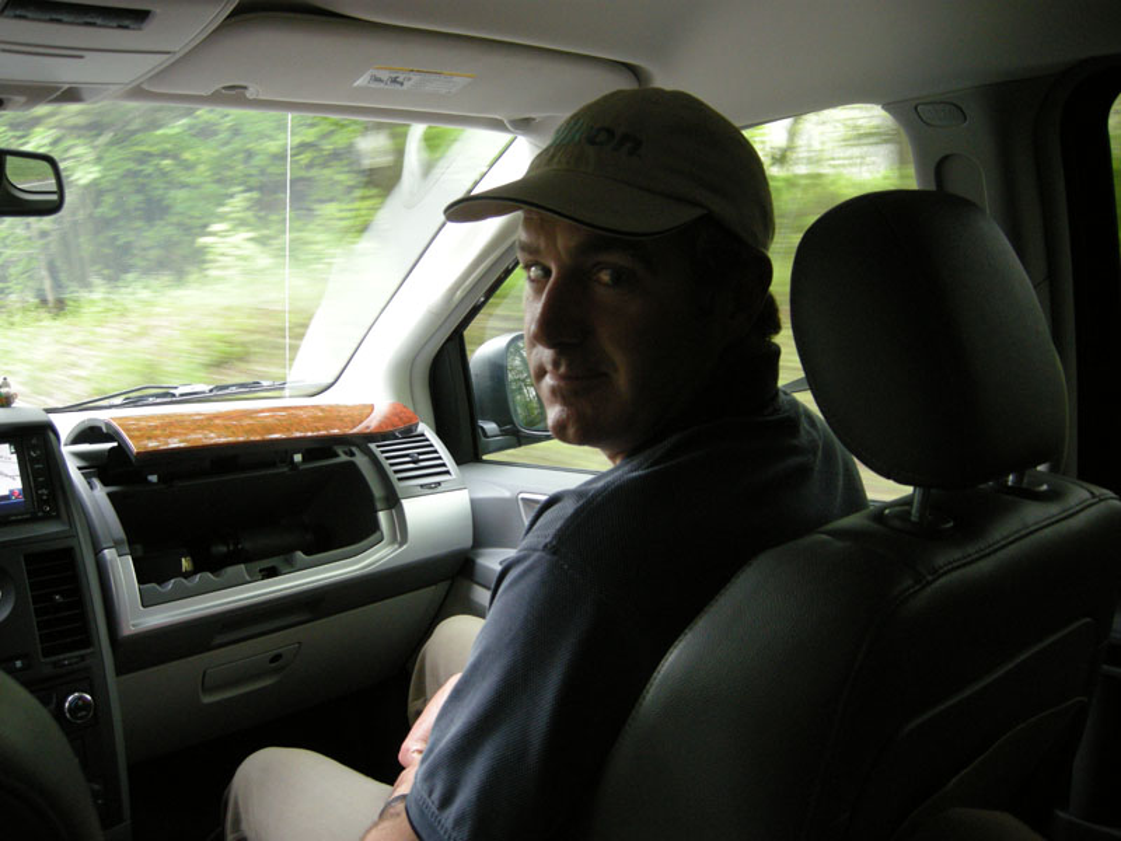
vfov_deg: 40.7
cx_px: 560
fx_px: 1133
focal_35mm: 35
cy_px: 420
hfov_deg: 52.6
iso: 275
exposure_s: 1/45
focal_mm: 7.5
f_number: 2.7
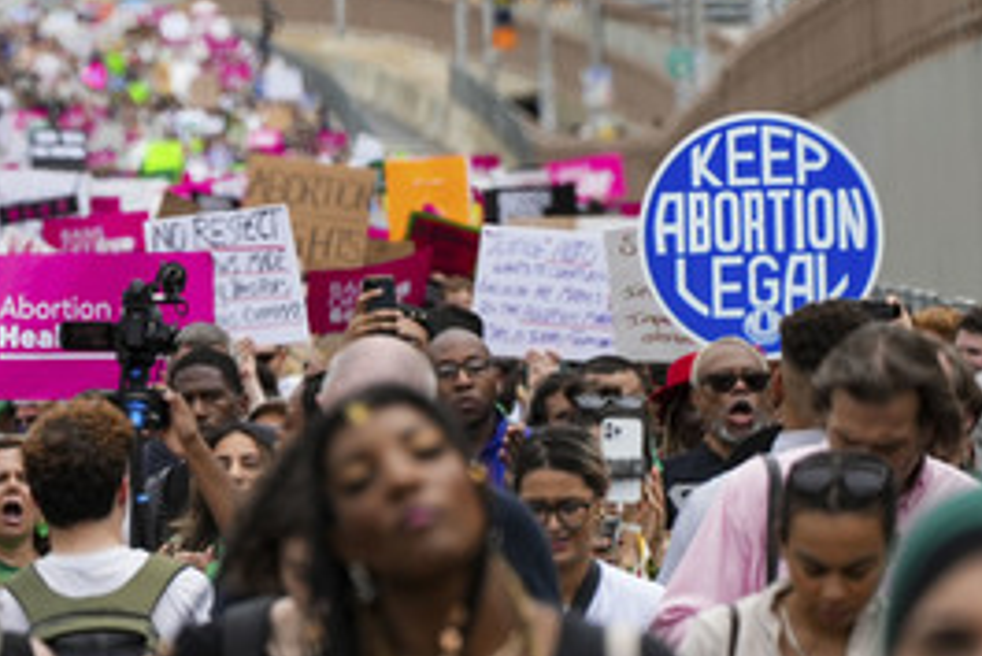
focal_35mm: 679
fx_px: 18531
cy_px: 233
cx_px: 170
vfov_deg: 2.0
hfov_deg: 3.0
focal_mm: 400
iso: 1250
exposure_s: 1/1000
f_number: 13
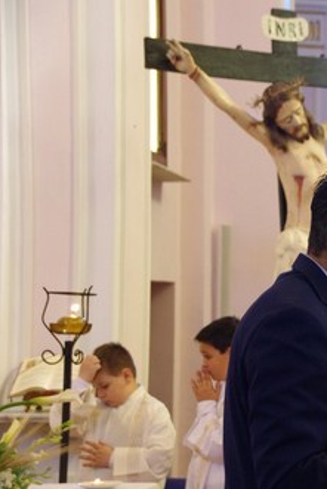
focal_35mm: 136
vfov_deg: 15.1
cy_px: 244
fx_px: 1851
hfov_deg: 10.0
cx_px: 357
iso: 1600
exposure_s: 1/30
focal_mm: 60
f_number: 4.5
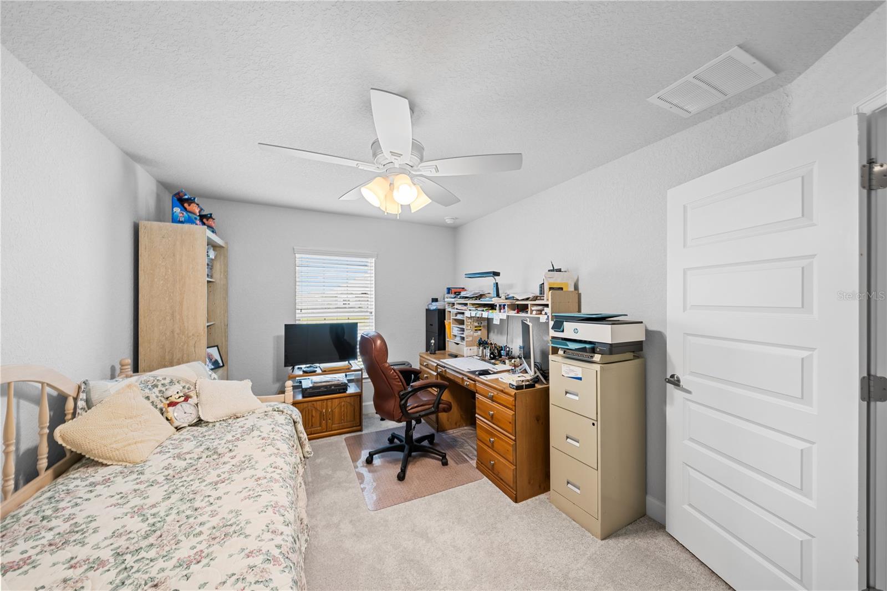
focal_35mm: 12
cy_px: 296
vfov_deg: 90.0
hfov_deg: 112.6
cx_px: 444
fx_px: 296
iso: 100
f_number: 9
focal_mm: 12
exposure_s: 1
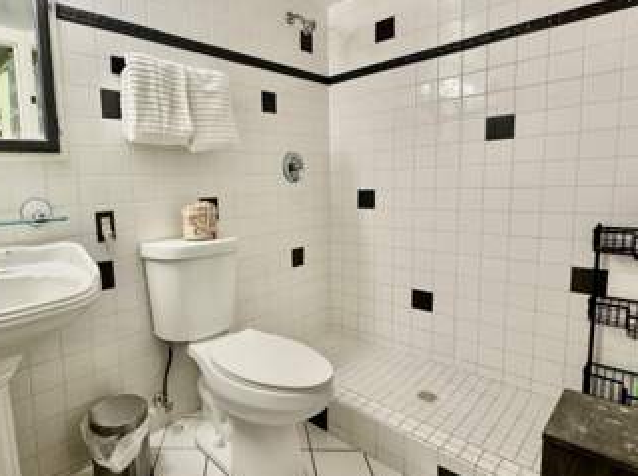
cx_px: 229
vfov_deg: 63.3
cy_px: 226
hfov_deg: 77.3
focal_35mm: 21
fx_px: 386
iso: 200
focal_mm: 2.22
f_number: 2.2
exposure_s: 1/120
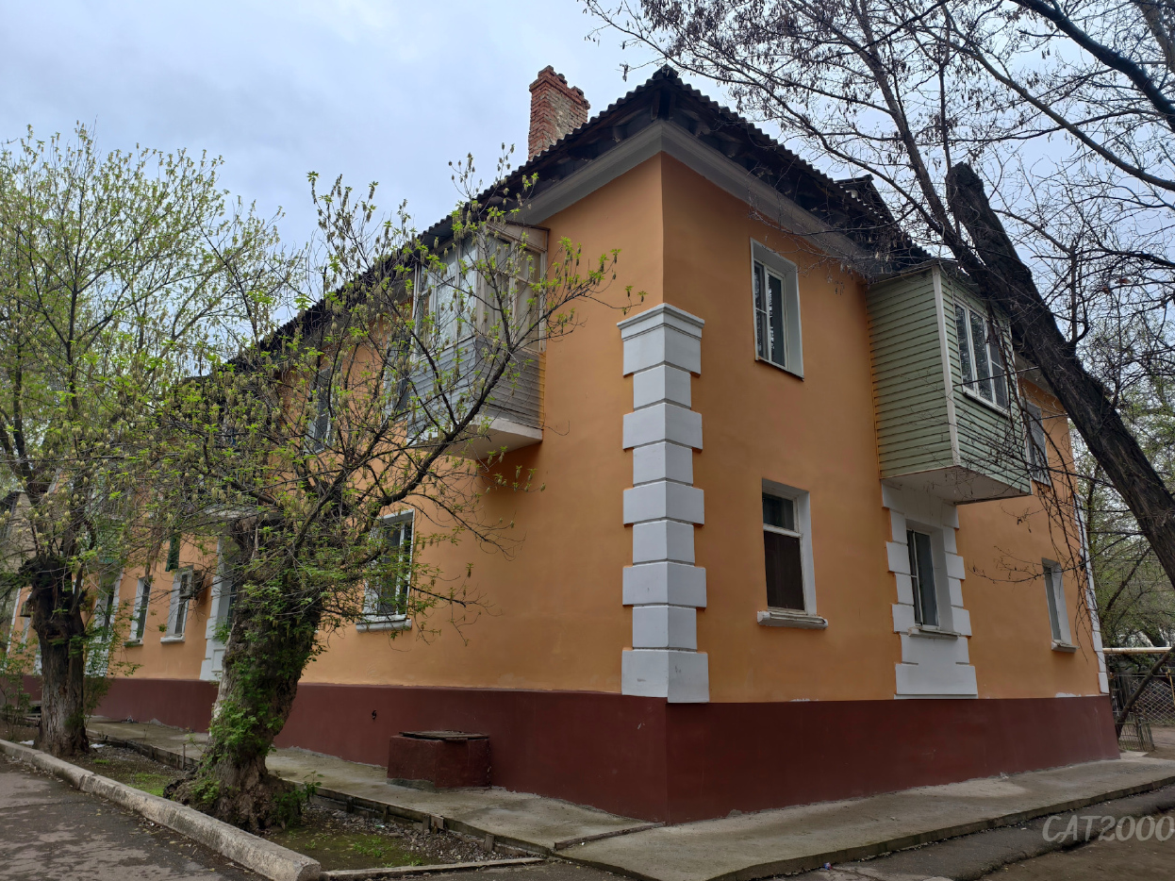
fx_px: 814
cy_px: 444
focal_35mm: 24
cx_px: 580
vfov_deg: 56.8
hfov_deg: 71.6
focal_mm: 6.54
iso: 72
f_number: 1.57
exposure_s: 1/196
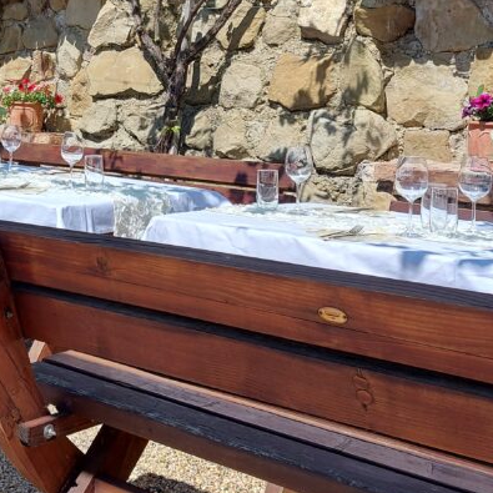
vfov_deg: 30.4
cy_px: 107
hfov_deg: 29.9
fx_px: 886
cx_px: 56
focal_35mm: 55
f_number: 1.8
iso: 32
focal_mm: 5.23
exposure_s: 1/1156
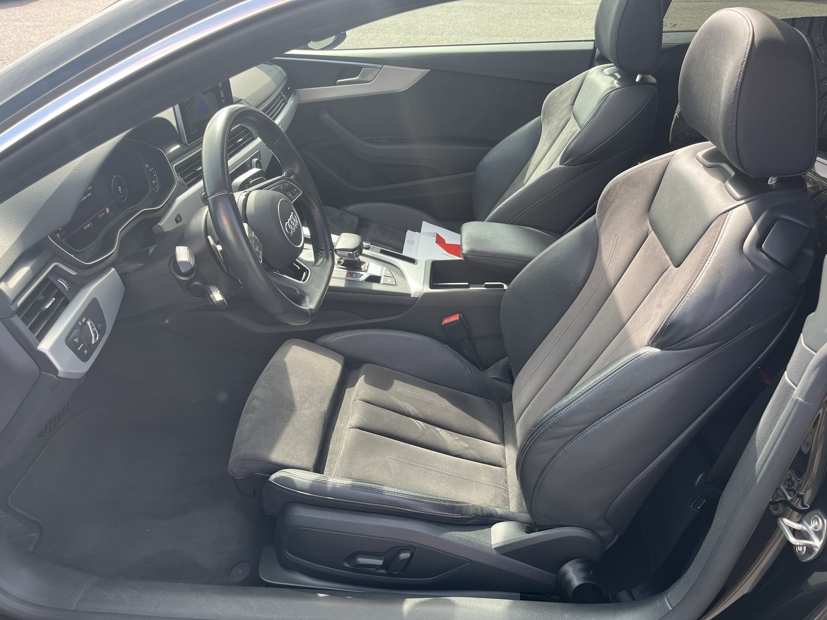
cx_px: 414
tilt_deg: -34.8
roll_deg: +1.0
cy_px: 310
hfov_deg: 67.3
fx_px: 621
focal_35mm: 26
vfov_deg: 53.1
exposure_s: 1/295
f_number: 1.6
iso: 50
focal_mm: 5.1
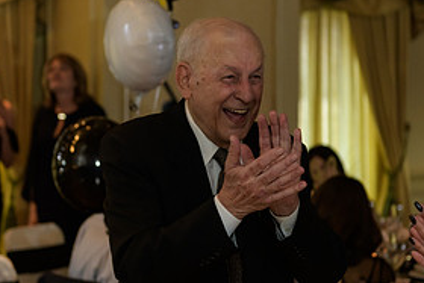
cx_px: 215
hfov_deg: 14.1
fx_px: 1709
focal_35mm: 145
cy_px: 152
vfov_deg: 9.5
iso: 1000
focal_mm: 70
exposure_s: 1/125
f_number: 2.8
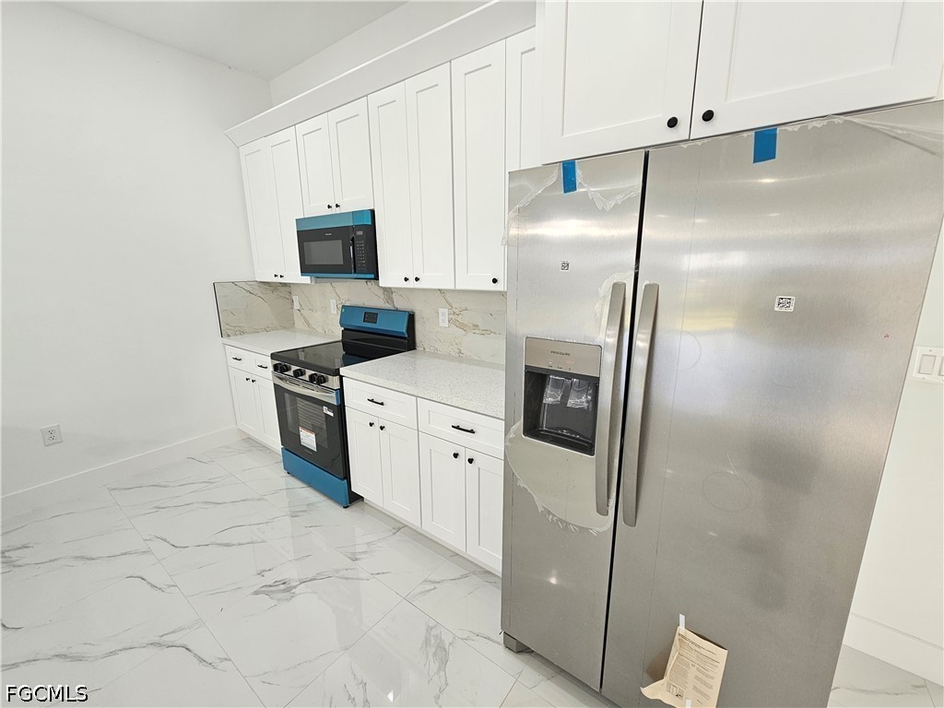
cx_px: 472
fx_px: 355
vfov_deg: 89.9
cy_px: 354
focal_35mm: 13
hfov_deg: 106.2
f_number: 2.2
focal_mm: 2.2
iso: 64
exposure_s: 1/60
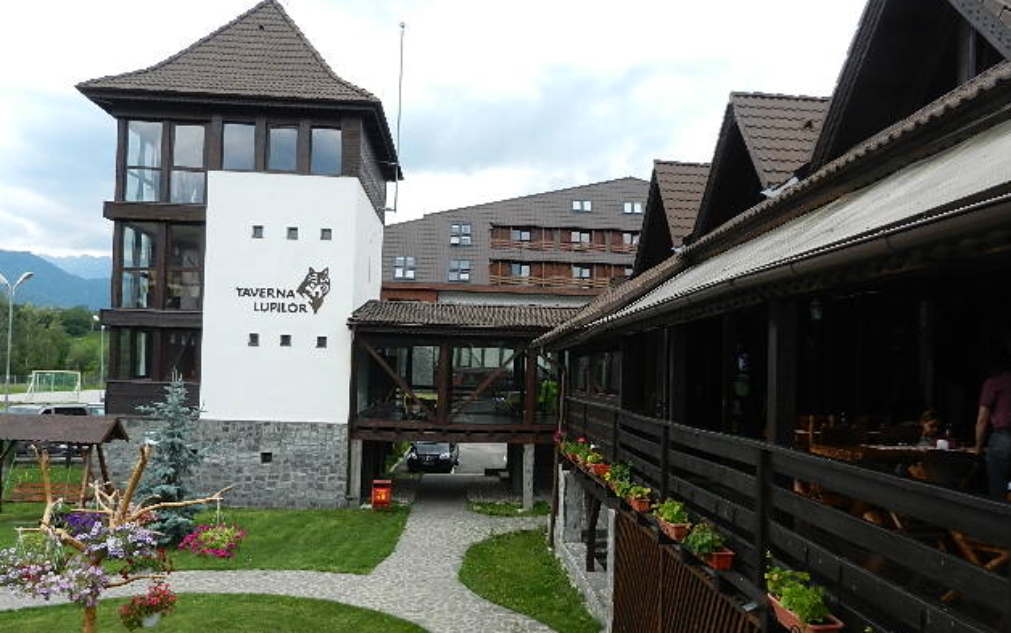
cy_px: 359
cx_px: 514
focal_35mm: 27
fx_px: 744
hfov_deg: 68.4
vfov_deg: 45.9
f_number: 3.5
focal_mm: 4.5
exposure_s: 1/800
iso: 160
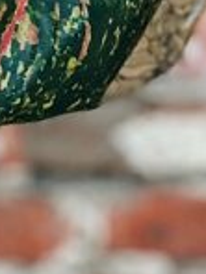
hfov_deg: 4.1
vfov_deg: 5.3
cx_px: -56
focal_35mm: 361
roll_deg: -0.3
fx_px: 2864
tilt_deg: -8.0
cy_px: -333
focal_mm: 6
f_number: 2.4
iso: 40
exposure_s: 1/122
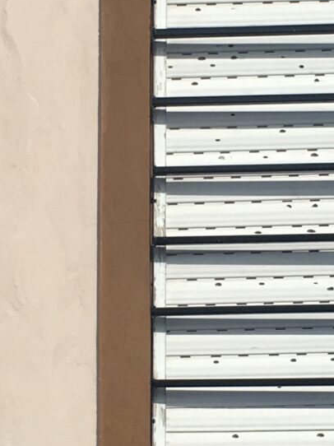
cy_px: 231
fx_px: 1764
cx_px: 183
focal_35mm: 137
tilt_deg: +10.2
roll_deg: +0.0
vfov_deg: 14.4
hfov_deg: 10.8
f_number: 2.2
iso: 25
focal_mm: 4.15
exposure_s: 1/3205
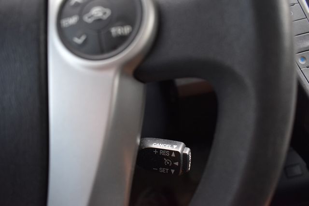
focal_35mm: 27
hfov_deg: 67.4
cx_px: 154
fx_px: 232
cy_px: 103
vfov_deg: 48.0
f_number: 3.5
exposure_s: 1/250
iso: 800
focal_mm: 18
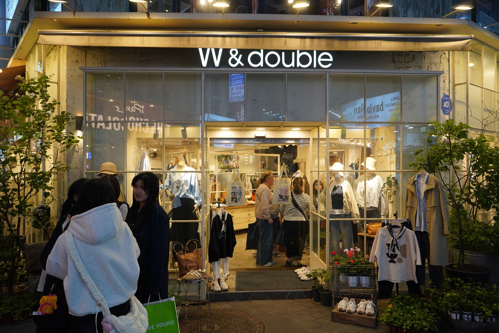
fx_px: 333
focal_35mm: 24
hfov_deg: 73.7
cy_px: 166
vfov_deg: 53.1
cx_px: 250
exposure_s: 1/100
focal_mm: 24
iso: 800
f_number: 5.6
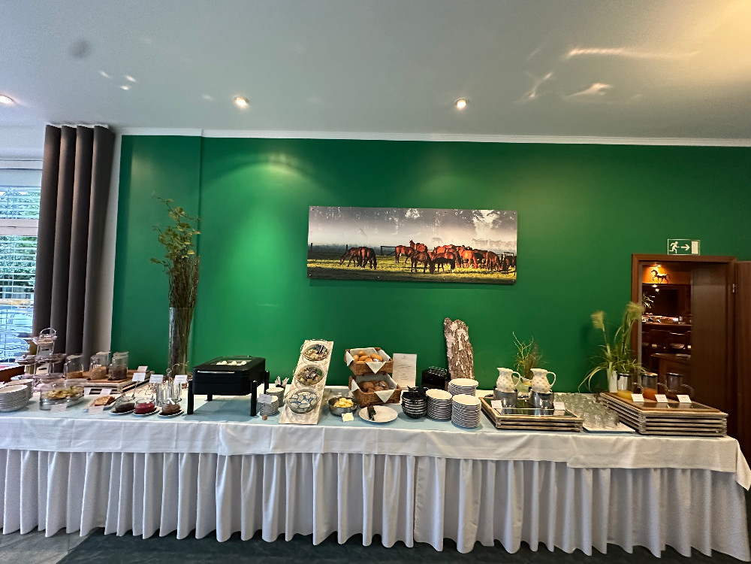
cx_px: 376
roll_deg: -1.2
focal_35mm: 14
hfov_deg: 102.1
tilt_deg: +0.8
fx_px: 304
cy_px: 282
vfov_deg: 85.7
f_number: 2.2
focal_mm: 2.22
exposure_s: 1/50
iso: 640
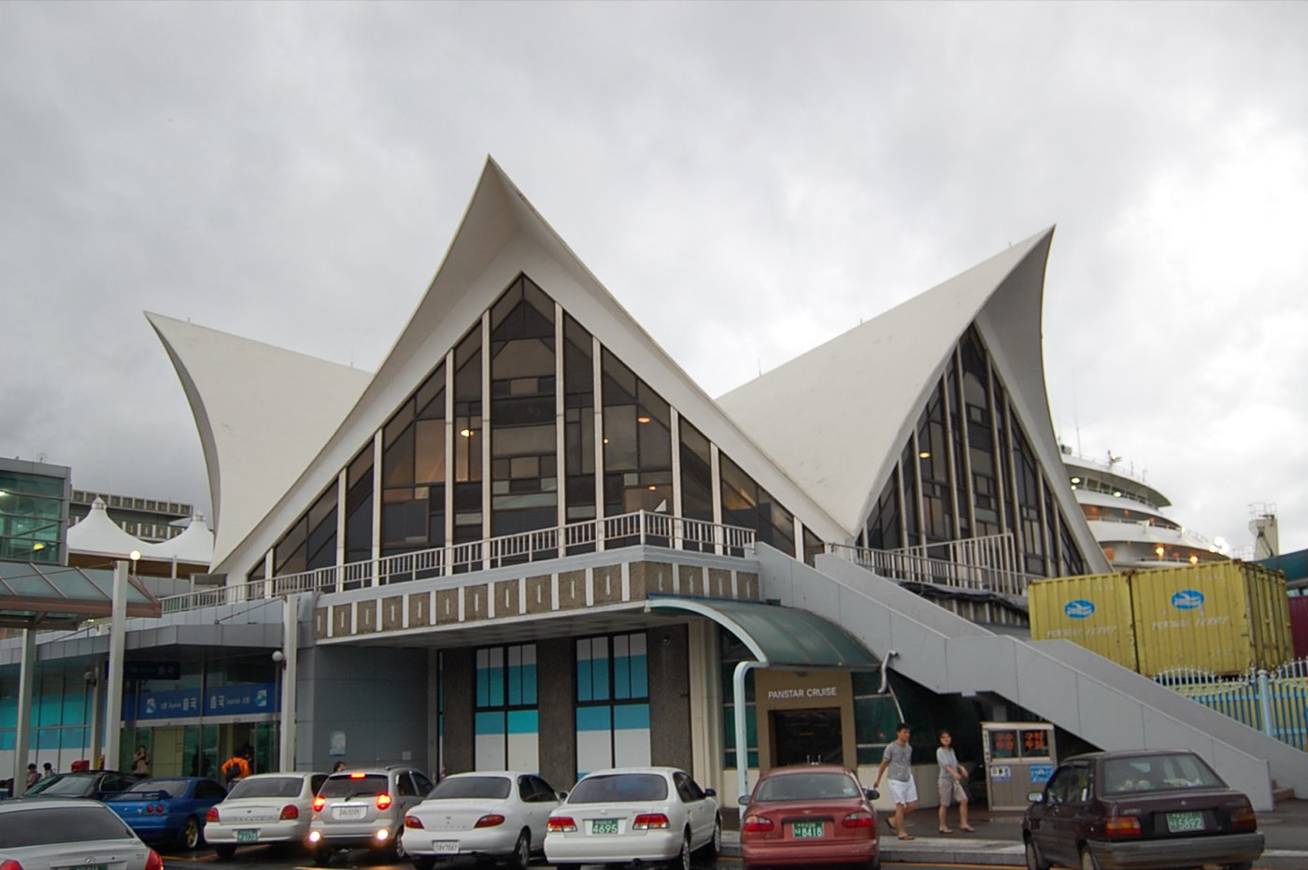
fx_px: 1307
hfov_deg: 53.2
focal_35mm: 36
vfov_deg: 36.8
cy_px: 435
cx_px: 654
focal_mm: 24
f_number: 4
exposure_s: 1/40
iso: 400
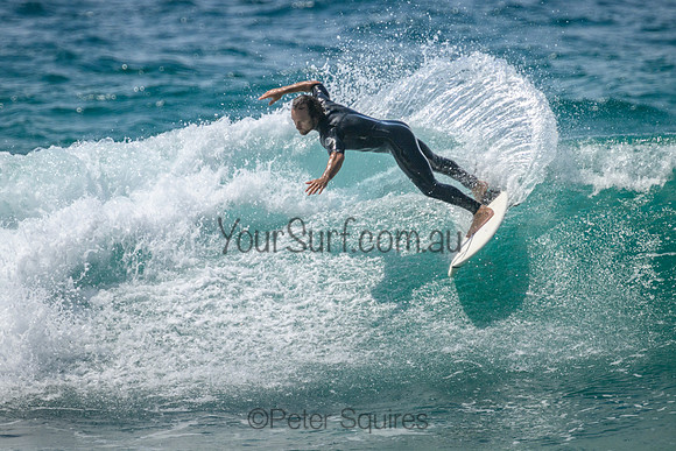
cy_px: 207
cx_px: 346
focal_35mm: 943
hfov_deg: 2.2
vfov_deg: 1.5
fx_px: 17705
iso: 500
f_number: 11
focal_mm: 800
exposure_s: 1/2000
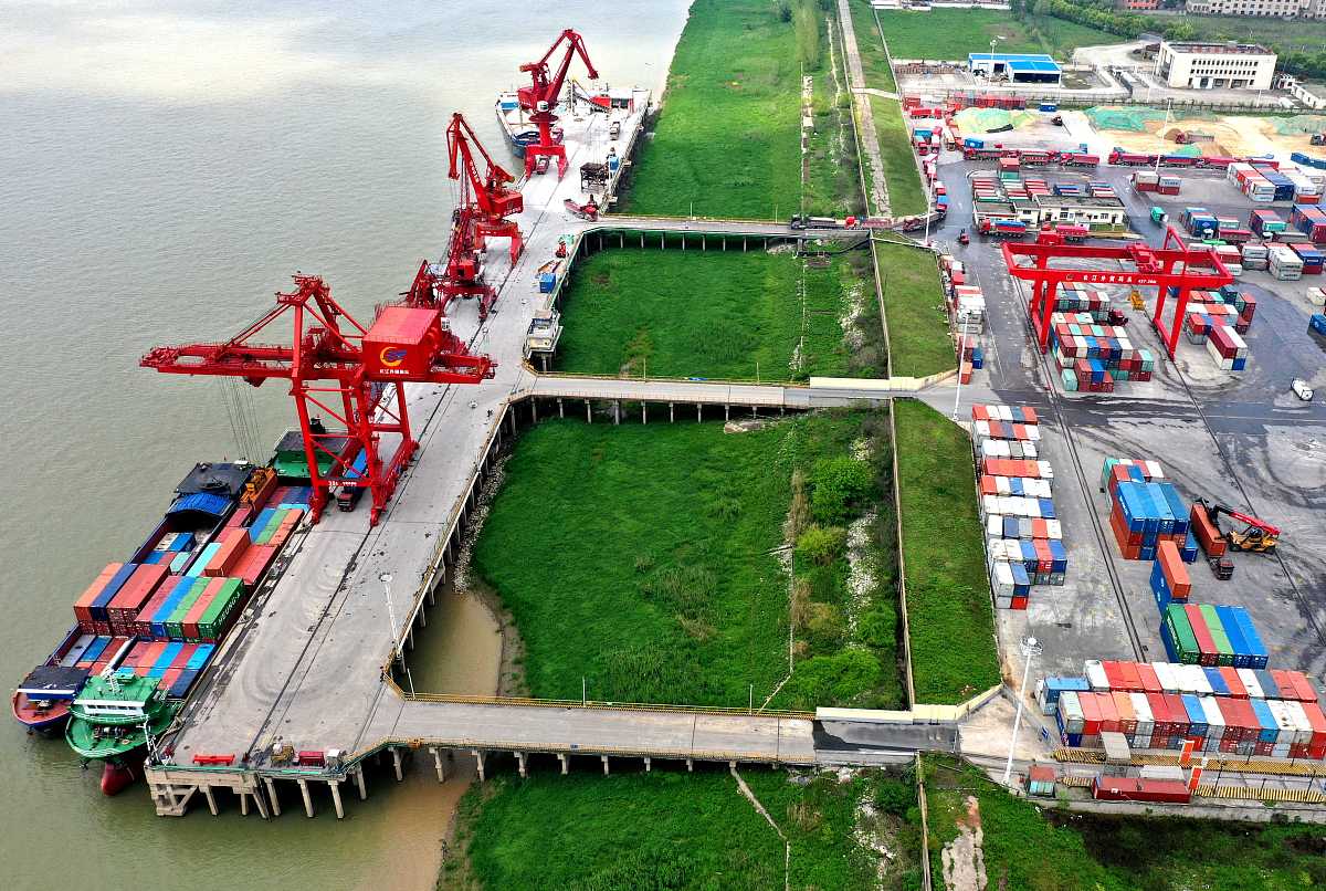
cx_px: 663
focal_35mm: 28
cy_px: 446
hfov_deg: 65.4
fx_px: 1034
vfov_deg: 46.6
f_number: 5.6
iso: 100
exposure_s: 1/500
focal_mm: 10.26
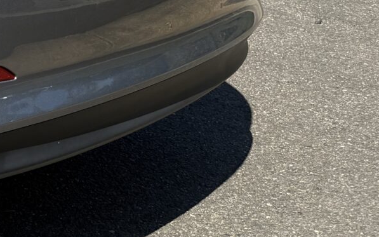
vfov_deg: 11.5
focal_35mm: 109
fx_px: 1126
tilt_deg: -5.1
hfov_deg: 15.1
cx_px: -404
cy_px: -112
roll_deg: +1.0
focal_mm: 6.76
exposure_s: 1/4673
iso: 80
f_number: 1.78
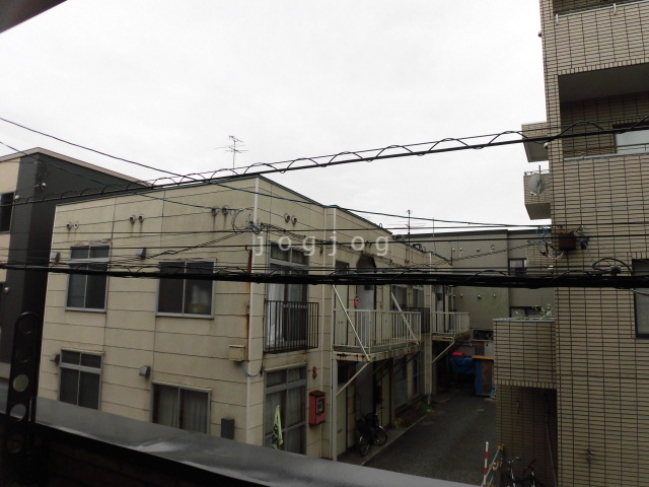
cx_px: 324
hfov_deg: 71.6
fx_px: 450
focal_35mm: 24
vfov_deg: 56.8
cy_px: 244
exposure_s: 1/500
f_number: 3.1
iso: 100
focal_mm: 4.3
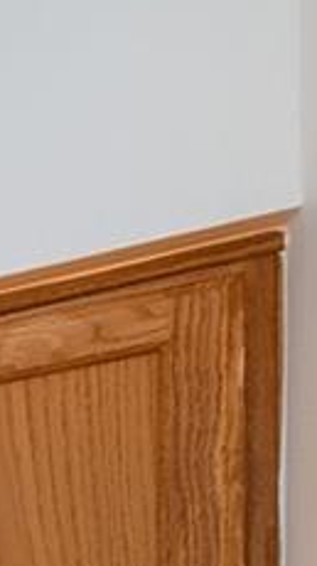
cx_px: -1442
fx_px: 1528
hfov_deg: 5.7
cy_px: 1127
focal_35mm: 102
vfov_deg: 16.2
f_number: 7.1
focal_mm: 14
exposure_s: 1/6
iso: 125
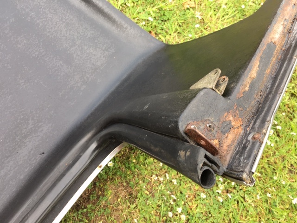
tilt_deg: -67.4
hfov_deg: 61.7
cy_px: 112
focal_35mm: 29
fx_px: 249
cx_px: 148
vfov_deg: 48.2
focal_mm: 4.15
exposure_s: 1/100
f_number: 2.2
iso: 32
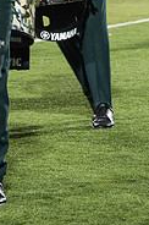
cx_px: -27
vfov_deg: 5.0
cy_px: -61
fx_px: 2542
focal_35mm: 408
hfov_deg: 3.4
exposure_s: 1/160
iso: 1800
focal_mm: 82
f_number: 4.5
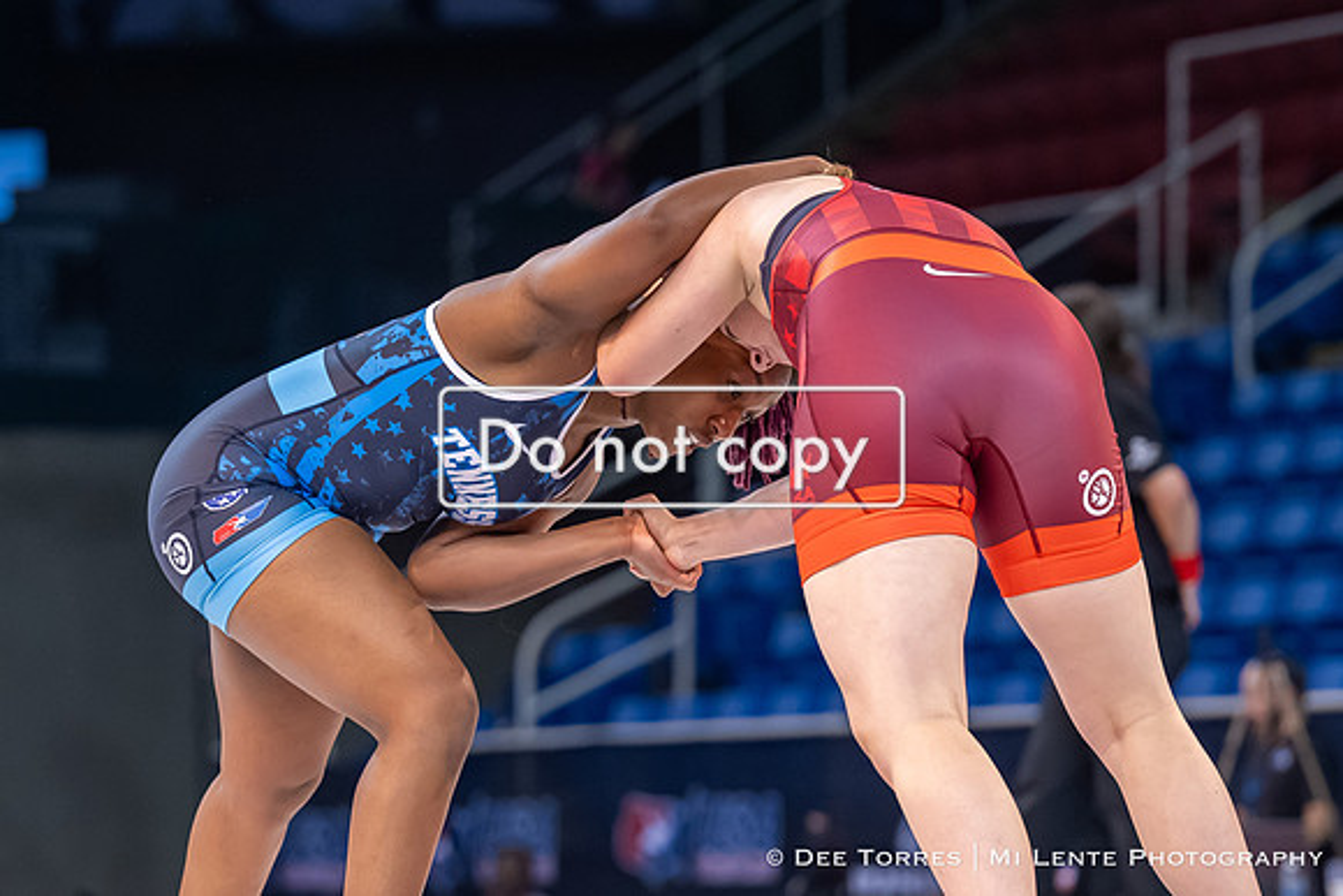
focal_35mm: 223
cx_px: 626
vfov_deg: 6.2
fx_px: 8334
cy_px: 656
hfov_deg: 9.2
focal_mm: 115
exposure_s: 1/800
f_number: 2.8
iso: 1800
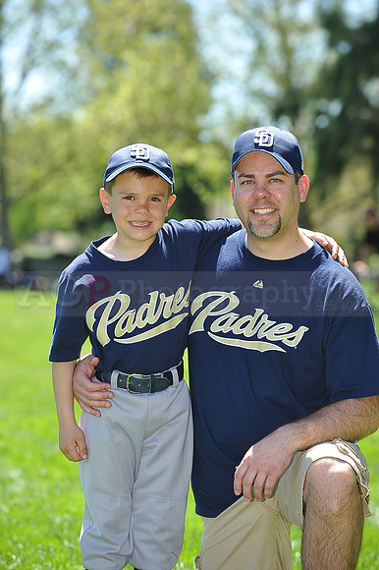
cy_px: 285
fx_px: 2292
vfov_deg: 14.2
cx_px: 190
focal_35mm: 145
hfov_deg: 9.5
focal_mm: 145
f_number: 5.6
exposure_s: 1/400
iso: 200
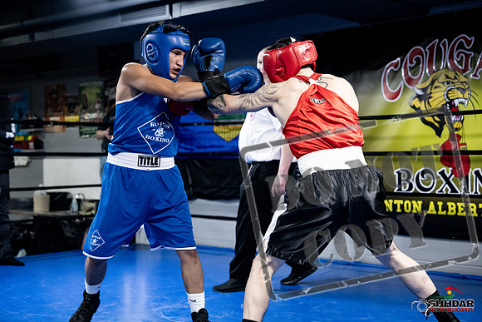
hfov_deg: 35.6
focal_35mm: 56
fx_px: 750
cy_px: 161
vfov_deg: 24.2
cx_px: 241
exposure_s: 1/1000
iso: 8000
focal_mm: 56
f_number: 2.8
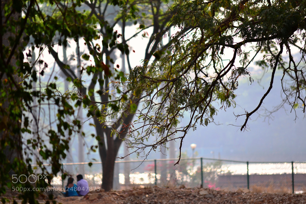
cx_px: 153
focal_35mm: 300
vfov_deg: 4.6
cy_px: 102
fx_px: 2549
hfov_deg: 6.9
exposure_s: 1/200
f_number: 5.6
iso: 100
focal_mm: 200
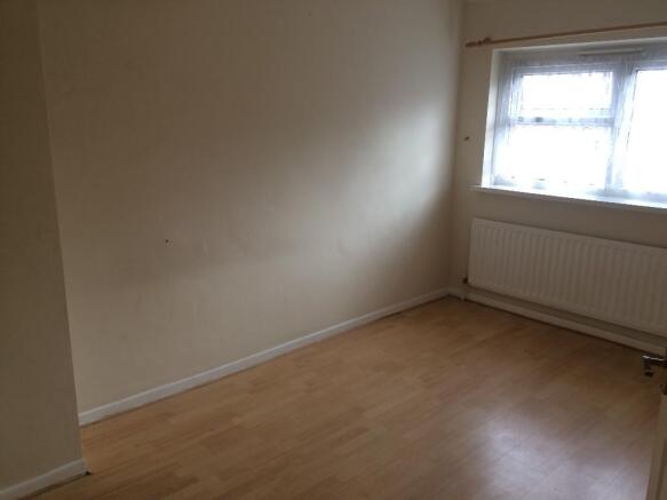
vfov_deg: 48.2
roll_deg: +0.4
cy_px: 250
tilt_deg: -13.5
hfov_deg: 61.7
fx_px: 559
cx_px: 334
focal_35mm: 29
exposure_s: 1/33
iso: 32
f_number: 2.2
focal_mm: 4.15
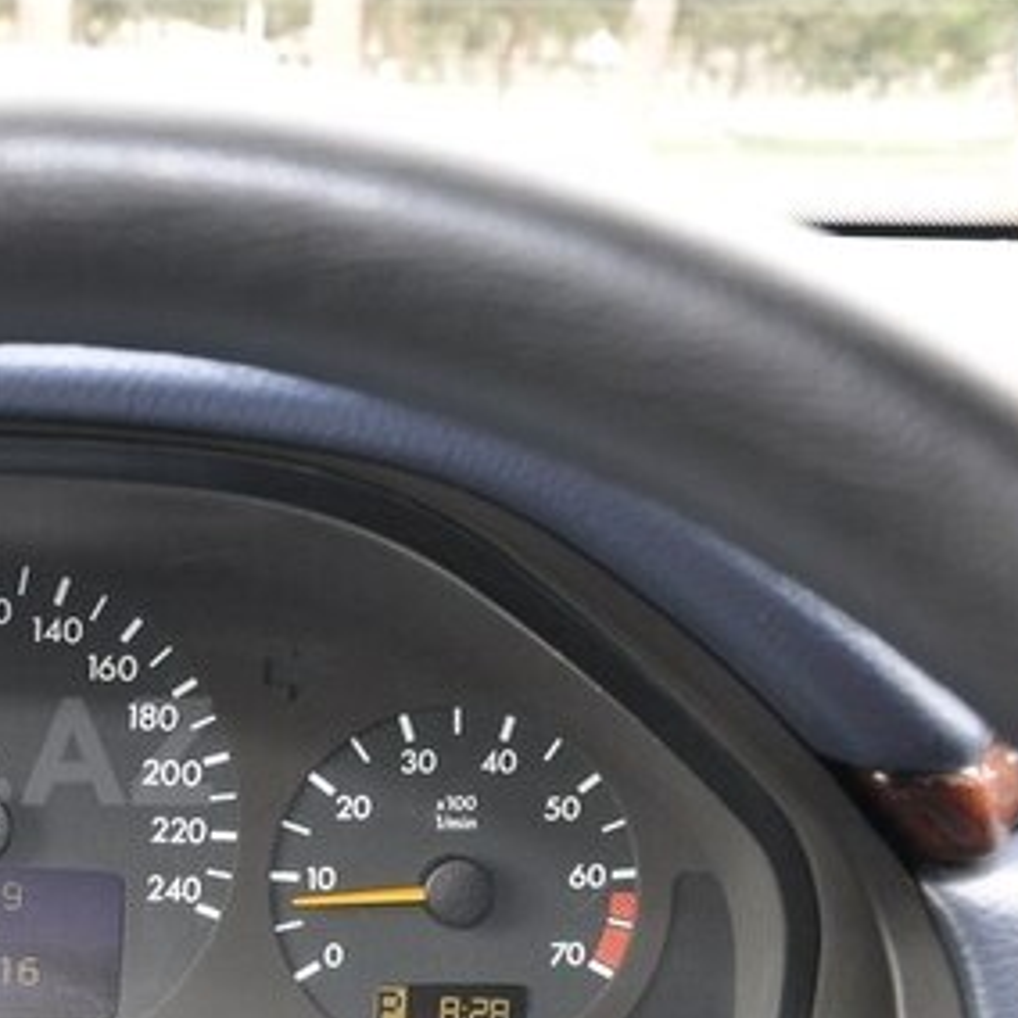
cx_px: -154
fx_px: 2163
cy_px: 753
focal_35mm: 65
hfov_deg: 24.4
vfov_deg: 26.2
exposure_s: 1/50
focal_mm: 22
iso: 640
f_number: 6.3
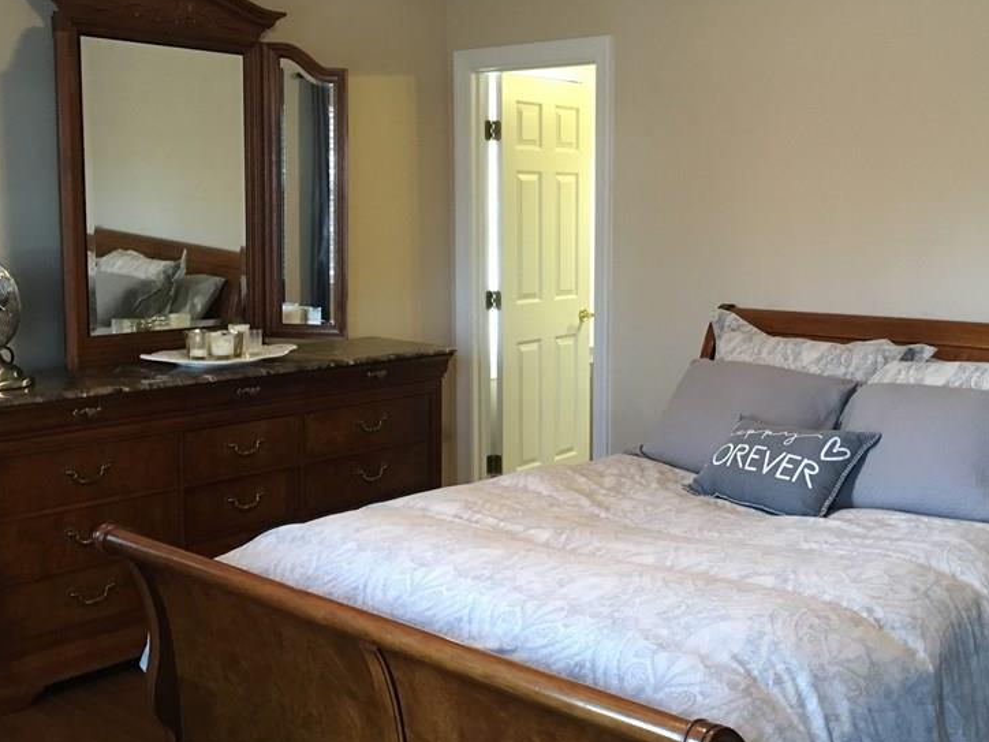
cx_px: 600
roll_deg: -0.2
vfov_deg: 35.1
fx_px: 1171
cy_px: 355
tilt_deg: -7.9
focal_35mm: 41
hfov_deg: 45.5
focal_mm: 4.15
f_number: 2.2
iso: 80
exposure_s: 1/15
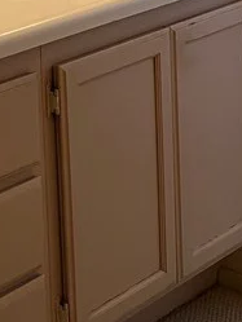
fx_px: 997
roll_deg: +3.6
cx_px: -114
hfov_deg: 13.1
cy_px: -141
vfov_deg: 16.9
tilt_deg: -4.7
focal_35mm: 107
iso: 125
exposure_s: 1/60
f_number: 1.5
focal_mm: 5.7
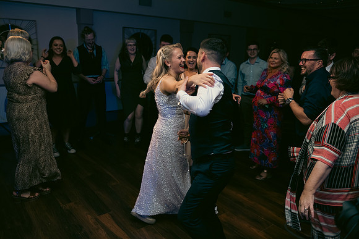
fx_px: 289
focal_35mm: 29
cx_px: 180
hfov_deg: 63.6
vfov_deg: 45.0
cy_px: 120
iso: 800
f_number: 3.5
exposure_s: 1/160
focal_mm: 29
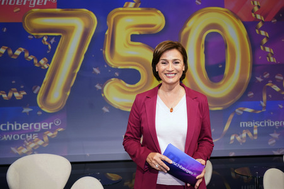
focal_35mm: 35
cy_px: 94
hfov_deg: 54.5
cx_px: 142
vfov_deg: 37.8
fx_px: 276
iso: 2000
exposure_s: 1/125
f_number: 5
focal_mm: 35
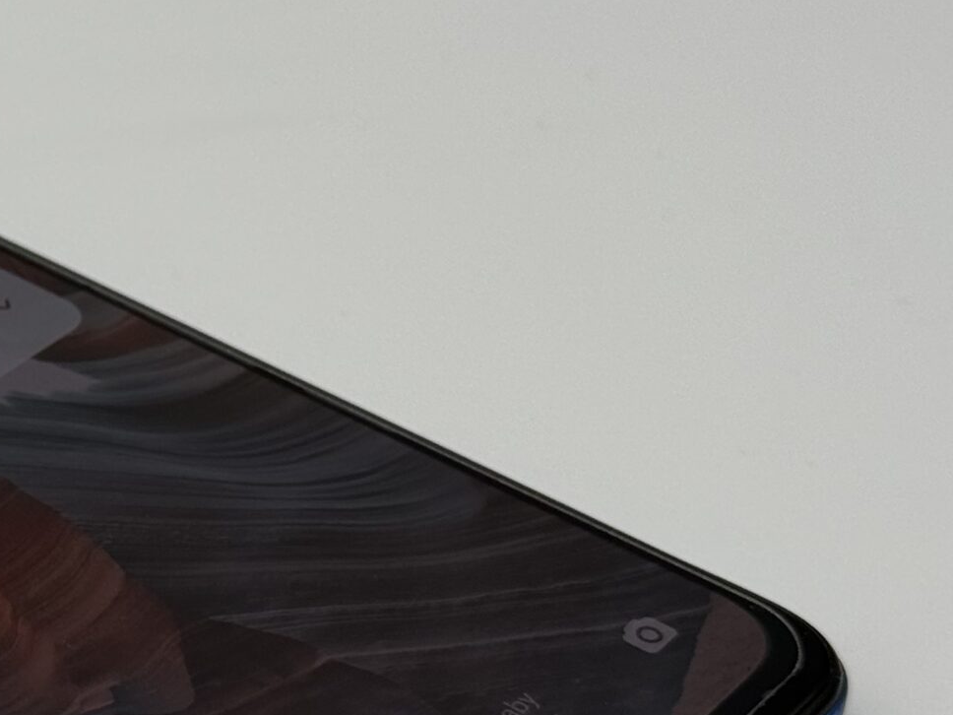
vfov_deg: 11.7
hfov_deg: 15.1
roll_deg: -3.5
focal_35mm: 127
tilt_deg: -33.6
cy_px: 375
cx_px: -102
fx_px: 3496
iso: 64
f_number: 1.78
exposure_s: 1/1000
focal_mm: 6.76
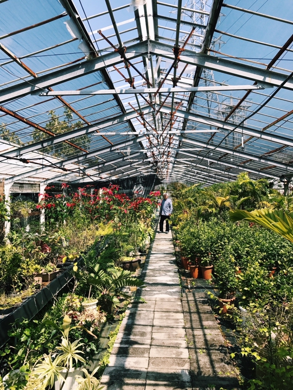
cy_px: 195
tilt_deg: +1.7
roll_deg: -0.8
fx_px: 316
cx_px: 146
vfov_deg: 63.4
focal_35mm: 28
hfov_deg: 49.7
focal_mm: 3.99
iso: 20
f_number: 1.8
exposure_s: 1/1350
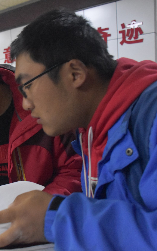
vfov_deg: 47.2
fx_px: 288
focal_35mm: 42
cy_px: 125
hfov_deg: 28.8
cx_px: 4
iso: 3200
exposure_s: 1/60
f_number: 3.5
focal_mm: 18
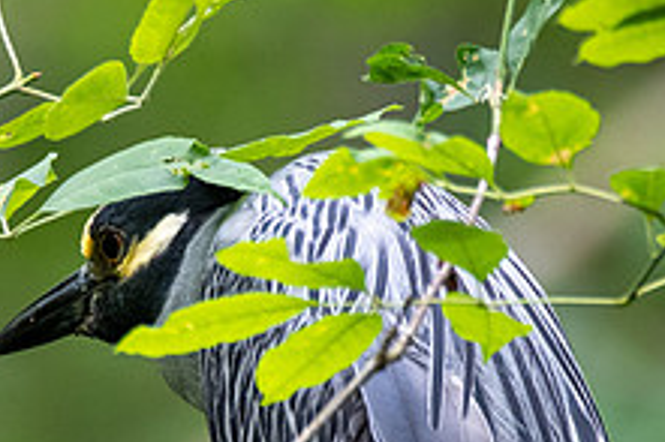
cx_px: 150
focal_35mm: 2202
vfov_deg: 0.6
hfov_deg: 0.9
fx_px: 40644
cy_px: 382
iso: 1250
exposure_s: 1/200
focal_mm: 600
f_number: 6.3
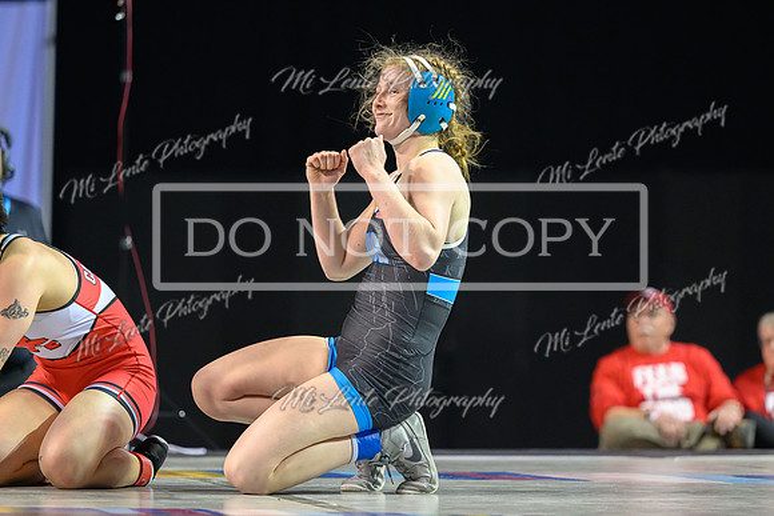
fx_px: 4674
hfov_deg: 9.5
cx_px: 379
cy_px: 212
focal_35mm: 217
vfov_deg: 6.3
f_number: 2.8
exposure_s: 1/800
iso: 4000
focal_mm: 150
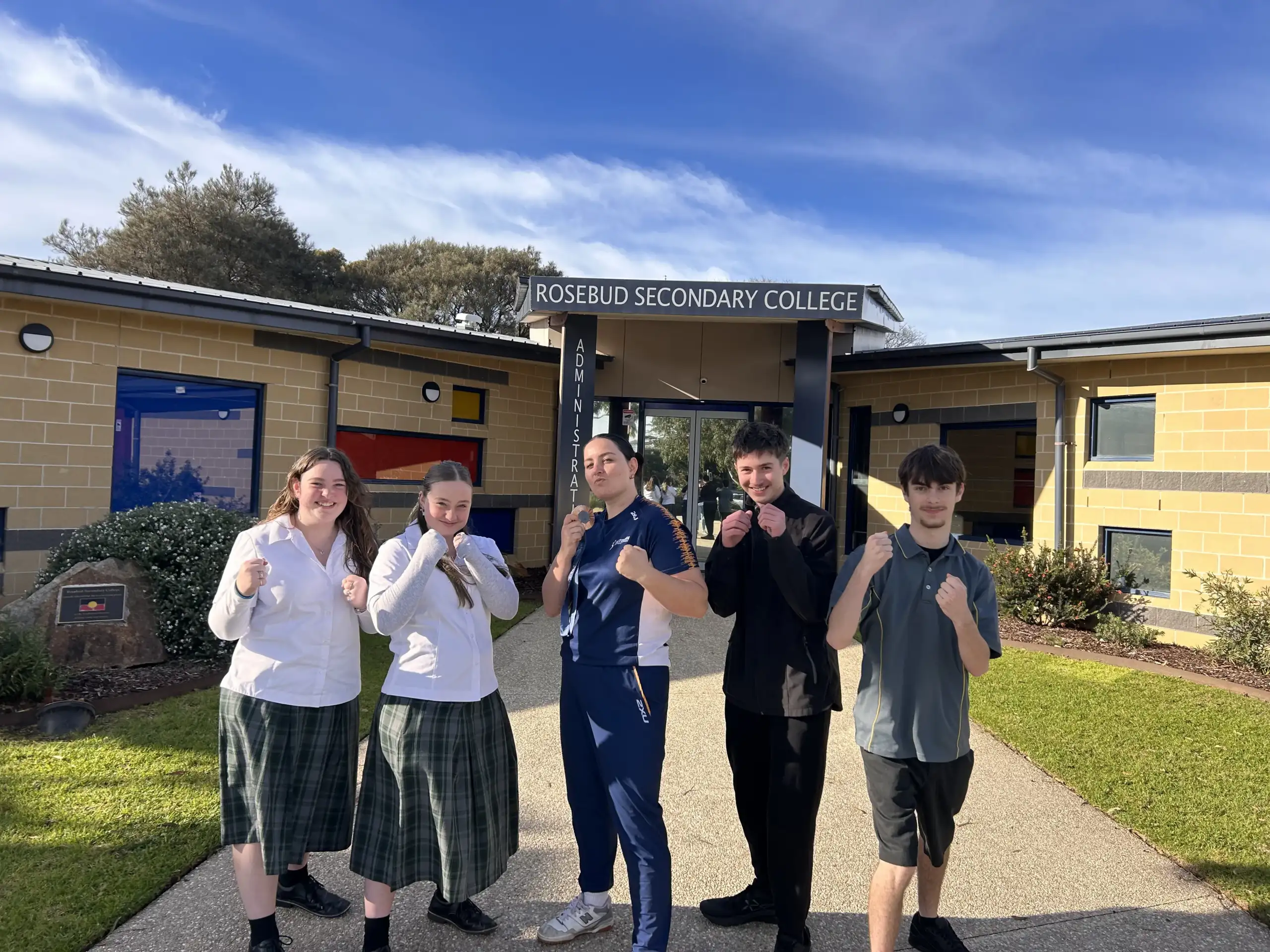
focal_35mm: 26
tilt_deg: +1.4
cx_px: 635
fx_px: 954
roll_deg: -1.5
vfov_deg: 53.1
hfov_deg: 67.3
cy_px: 476
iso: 50
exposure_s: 1/1934
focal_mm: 5.7
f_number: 1.5
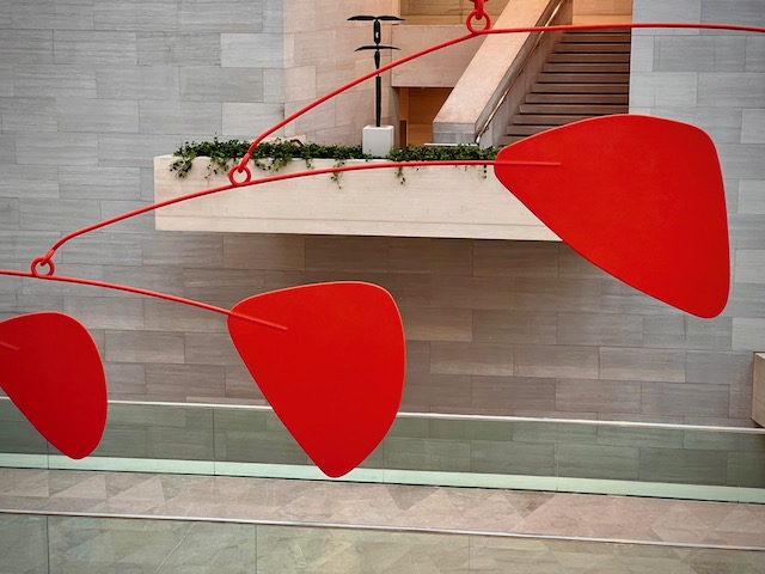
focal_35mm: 77
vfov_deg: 19.1
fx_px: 1702
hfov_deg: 25.3
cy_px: 287
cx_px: 382
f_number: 2.8
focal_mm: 9
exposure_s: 1/60
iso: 400
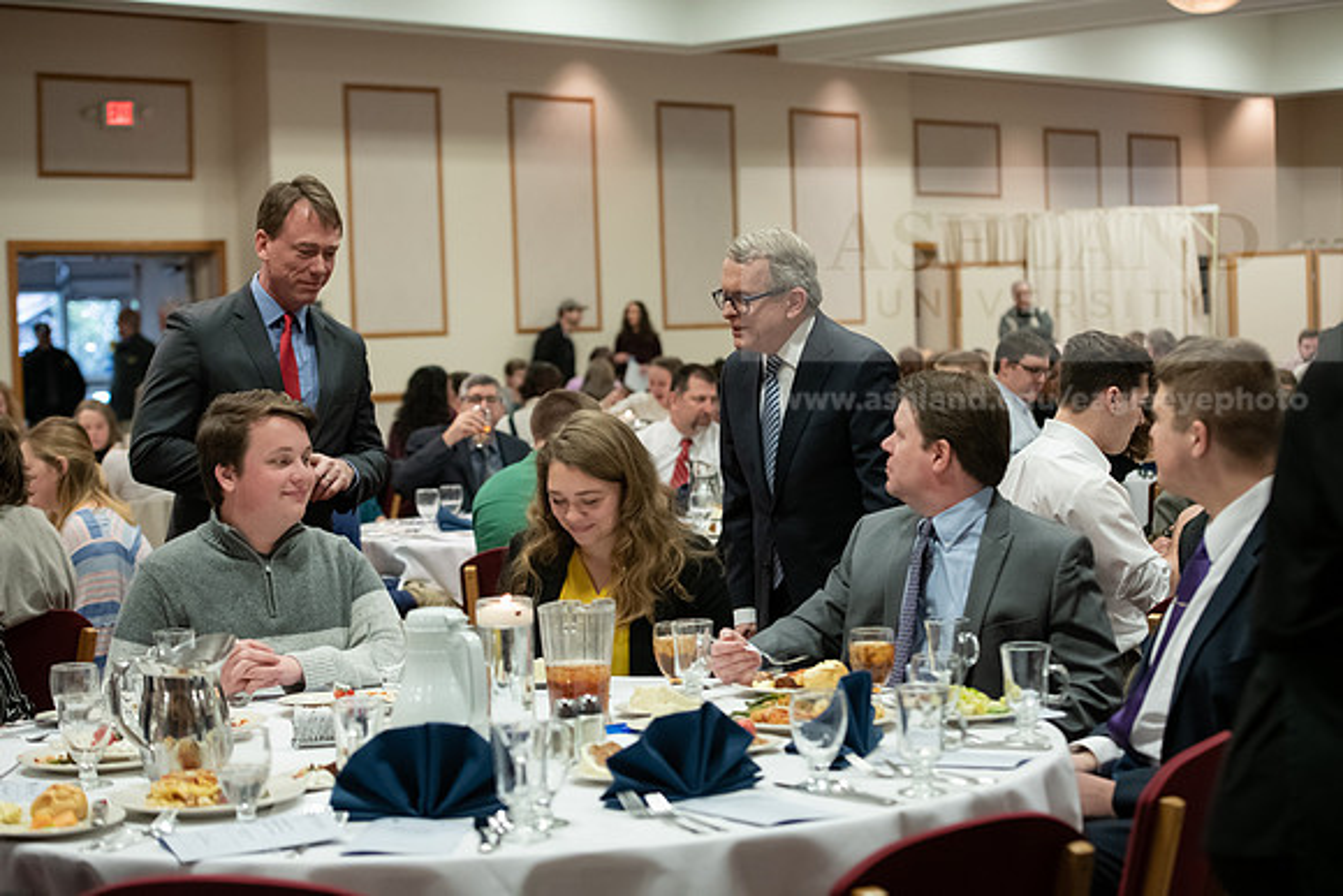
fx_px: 2612
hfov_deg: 28.8
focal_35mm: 70
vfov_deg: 19.5
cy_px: 448
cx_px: 672
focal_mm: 70
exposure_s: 1/200
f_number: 3.5
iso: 2500
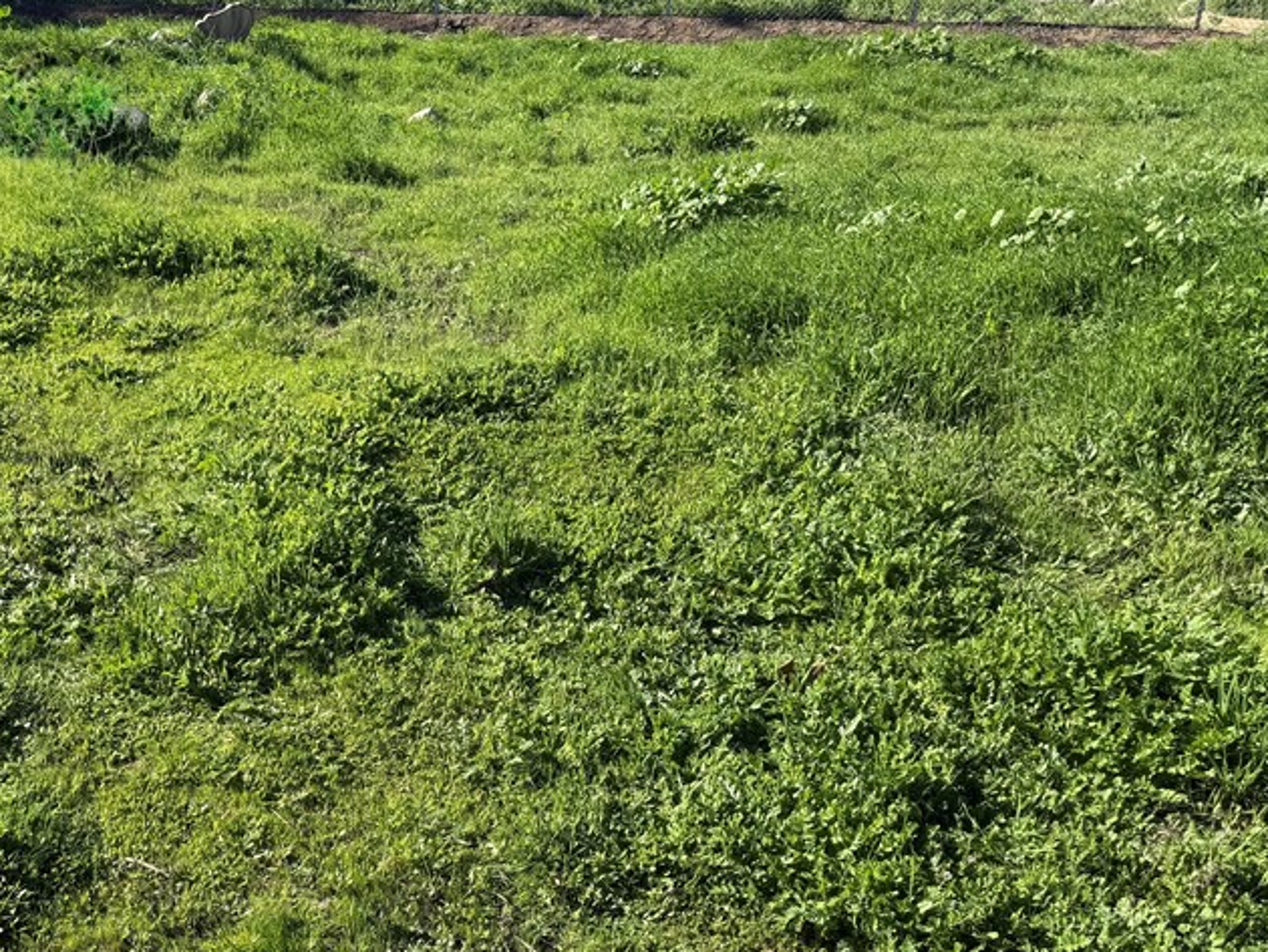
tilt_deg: -23.7
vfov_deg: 36.3
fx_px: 1429
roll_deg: +1.7
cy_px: 660
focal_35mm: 39
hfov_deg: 45.8
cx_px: 282
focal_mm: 6.76
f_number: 1.78
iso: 80
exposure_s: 1/2232
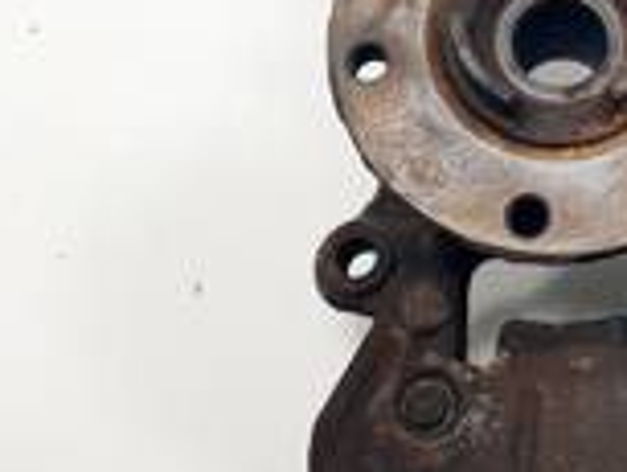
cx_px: 602
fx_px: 1233
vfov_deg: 21.2
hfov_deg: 27.2
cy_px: 53
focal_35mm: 68
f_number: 2.4
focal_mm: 4.3
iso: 50
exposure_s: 1/255
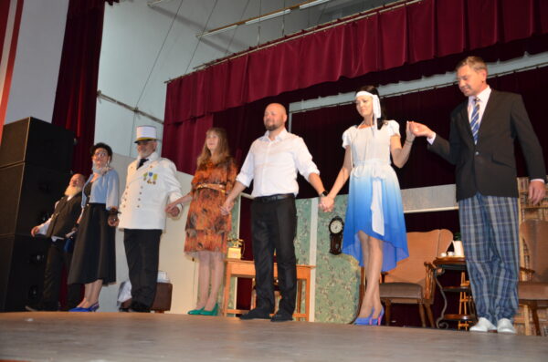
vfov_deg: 36.7
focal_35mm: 36
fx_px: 547
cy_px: 181
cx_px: 274
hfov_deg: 53.2
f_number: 3.8
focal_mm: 24
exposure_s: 1/60
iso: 800
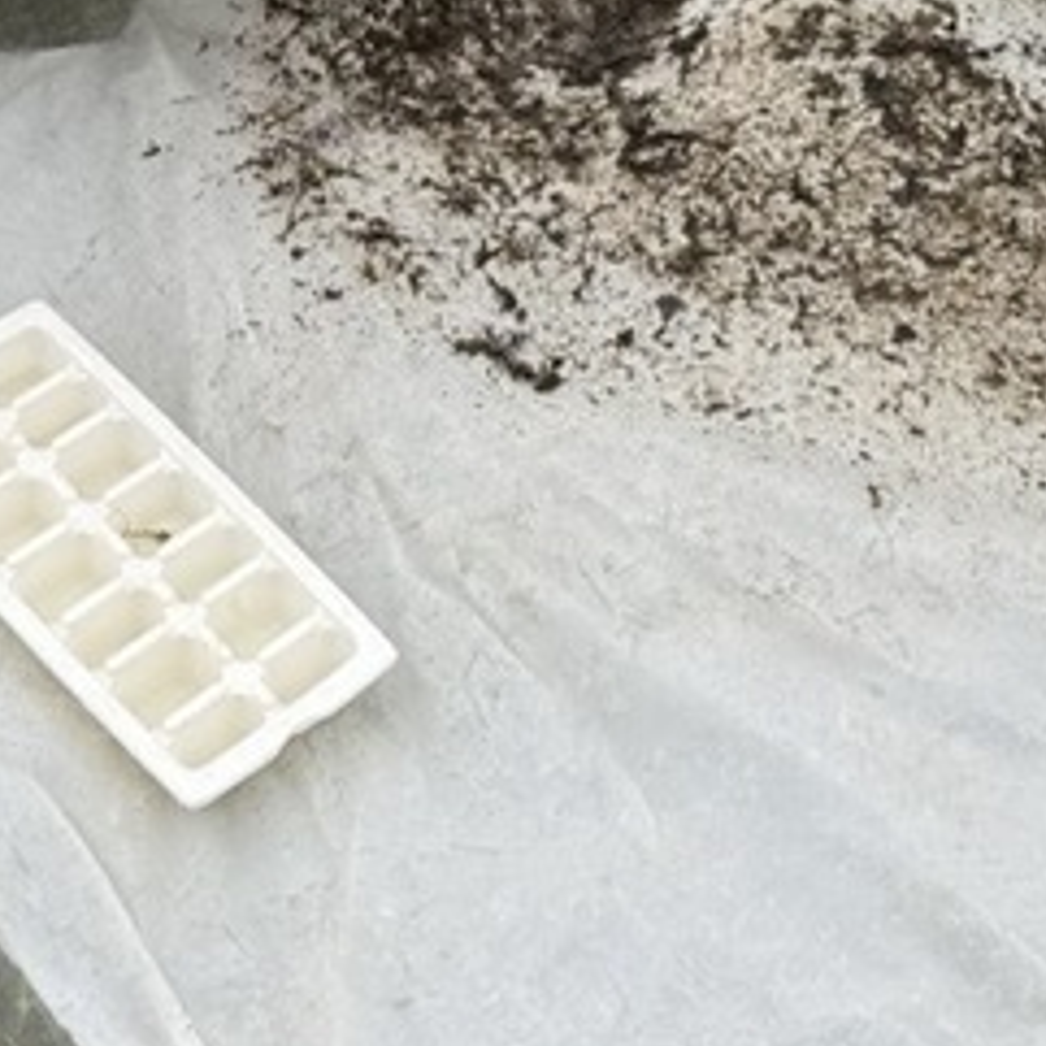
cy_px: -365
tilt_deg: -39.7
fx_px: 3077
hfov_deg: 19.3
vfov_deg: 17.9
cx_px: 608
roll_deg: -0.5
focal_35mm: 90
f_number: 1.78
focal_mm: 6.76
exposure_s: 1/559
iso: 80
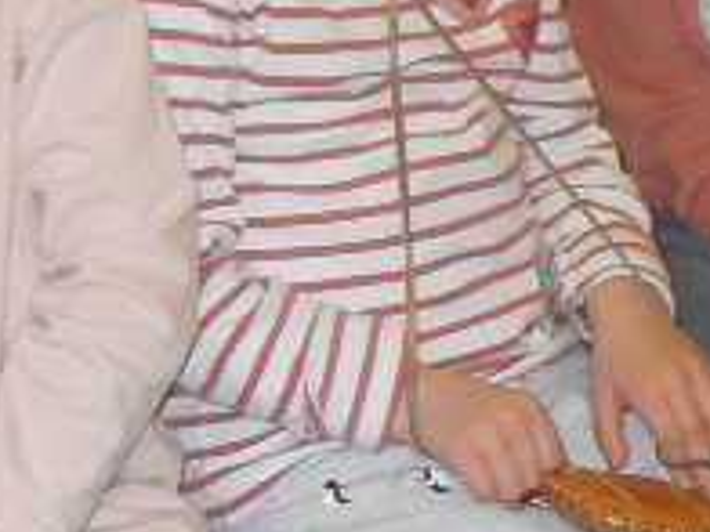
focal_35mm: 178
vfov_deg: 8.3
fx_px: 3651
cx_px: 1250
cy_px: 199
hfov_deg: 10.5
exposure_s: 1/45
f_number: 2.8
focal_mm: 6.3
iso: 100
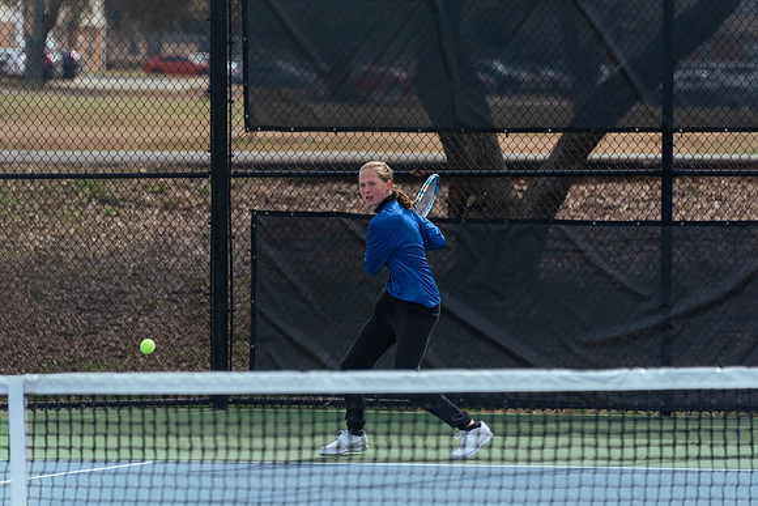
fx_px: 6318
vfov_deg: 4.6
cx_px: 379
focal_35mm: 300
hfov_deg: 6.9
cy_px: 253
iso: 640
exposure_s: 1/2500
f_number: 5.6
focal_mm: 300
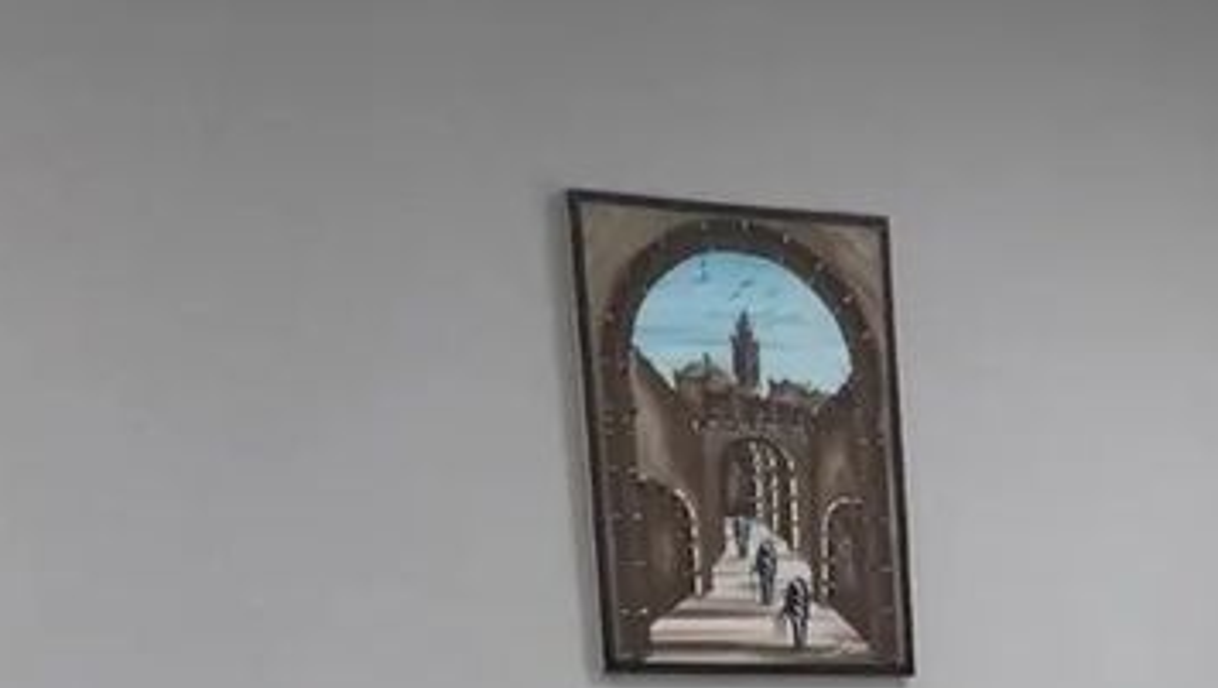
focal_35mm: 121
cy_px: 1703
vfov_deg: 9.0
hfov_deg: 16.5
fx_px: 3911
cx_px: 1687
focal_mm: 4.27
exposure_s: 1/60
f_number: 1.8
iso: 391
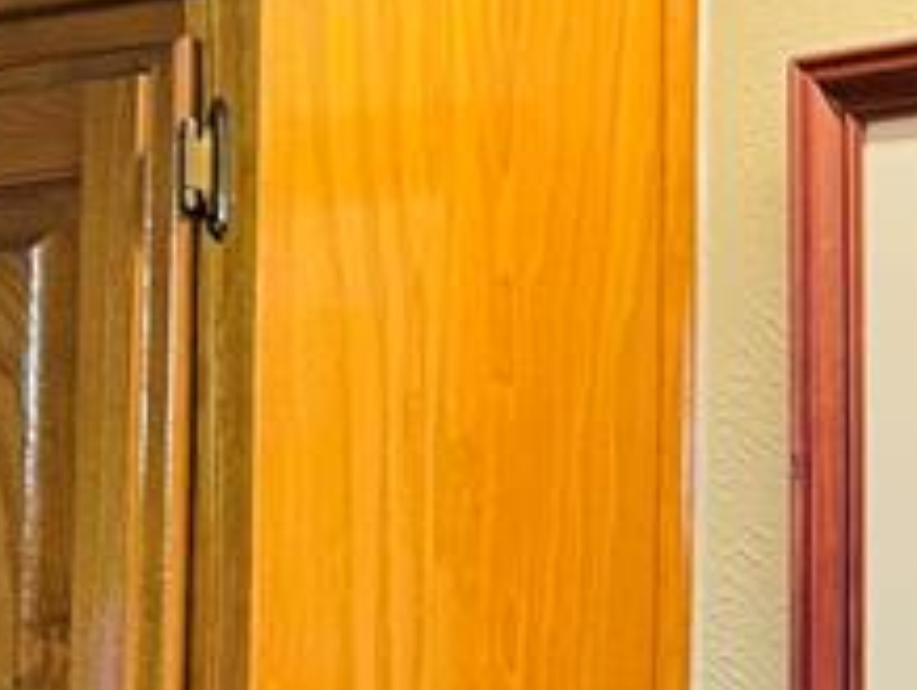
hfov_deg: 15.3
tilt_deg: +4.2
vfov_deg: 12.0
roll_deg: -0.1
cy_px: 690
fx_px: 3235
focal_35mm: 122
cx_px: 1216
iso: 250
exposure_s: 1/60
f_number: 1.6
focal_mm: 4.2
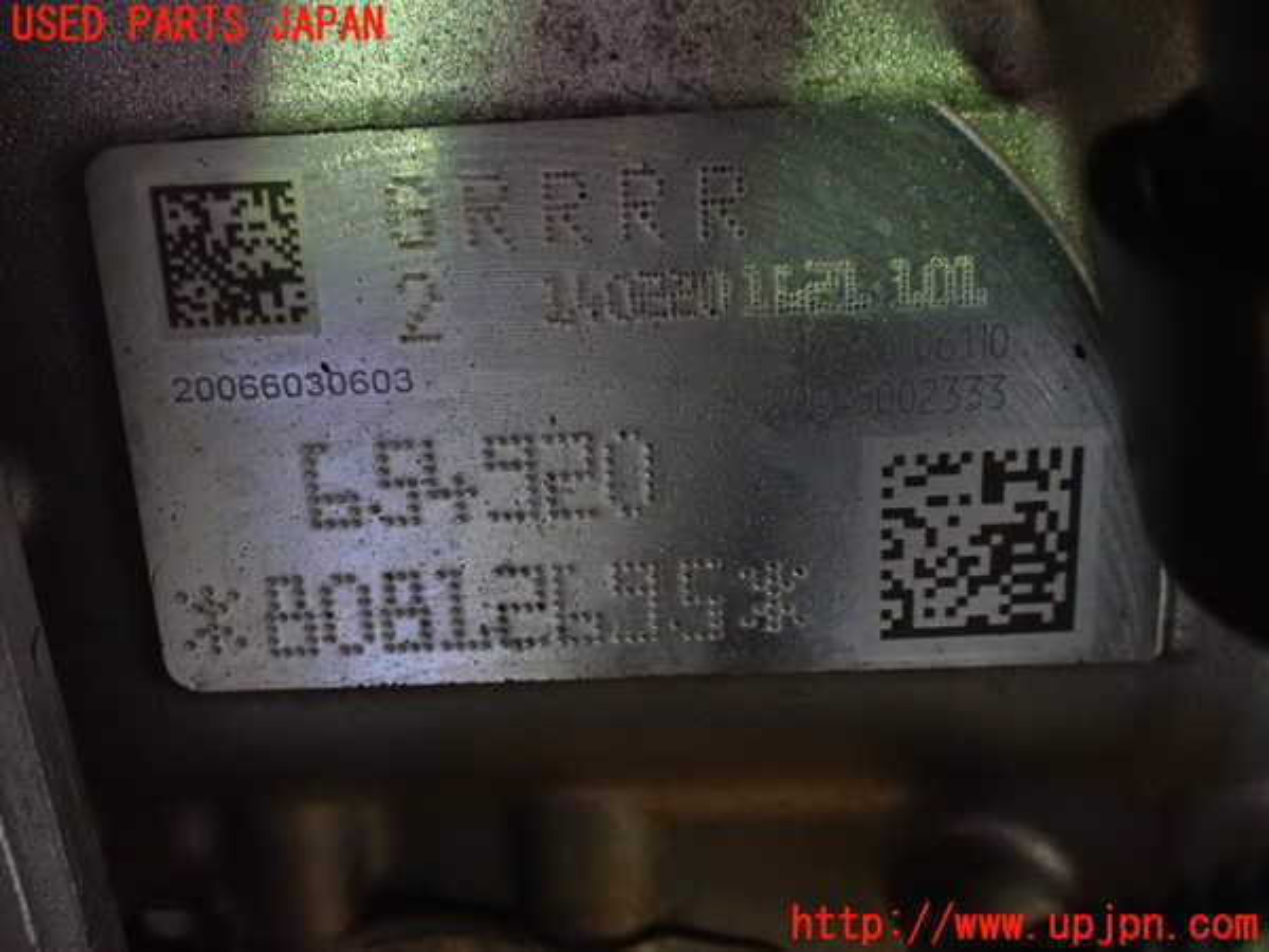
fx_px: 1393
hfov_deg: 49.0
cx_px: 634
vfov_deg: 37.7
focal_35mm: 38
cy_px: 476
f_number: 2.7
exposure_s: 1/15
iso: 1600
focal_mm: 6.83
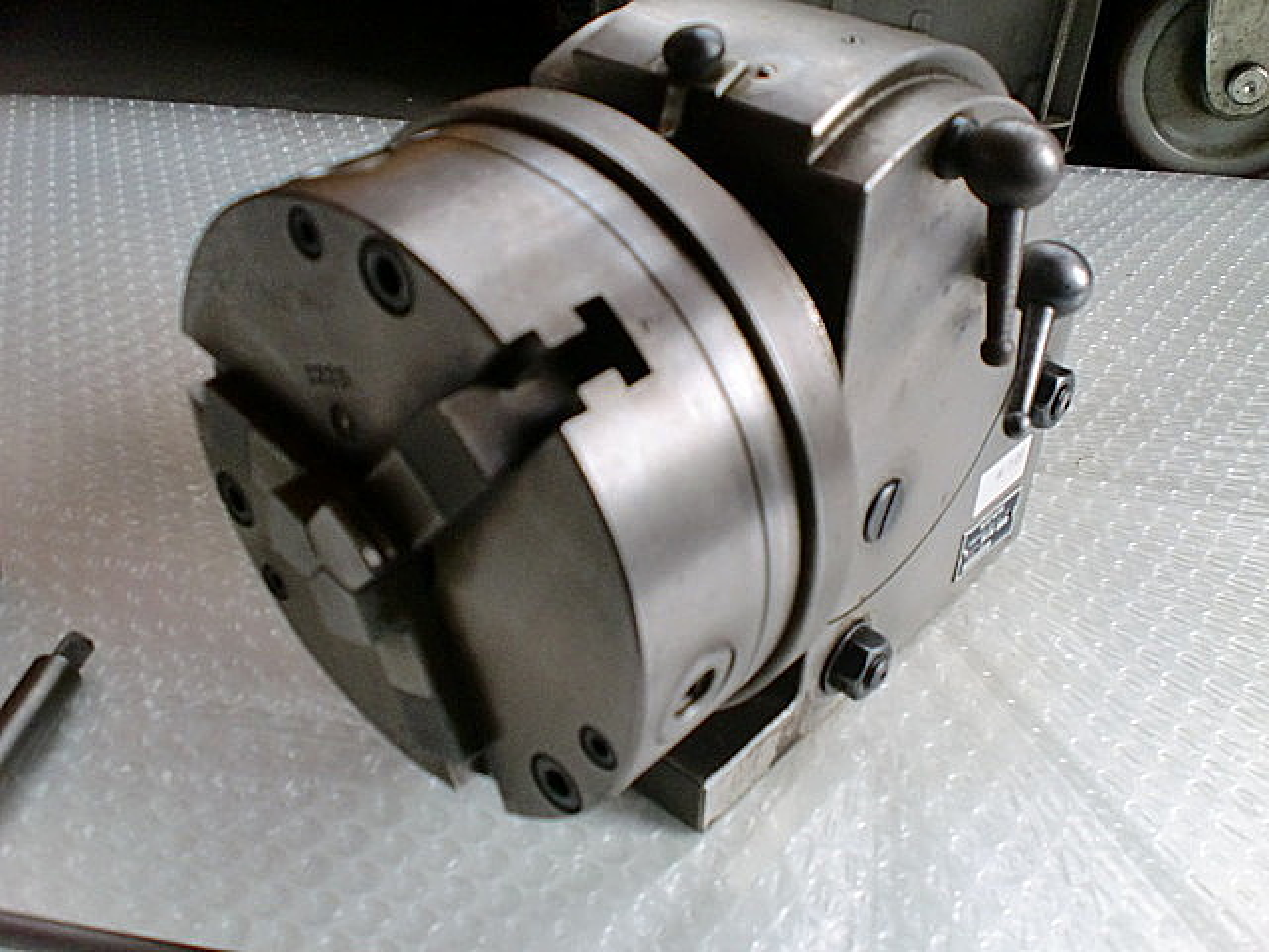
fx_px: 1283
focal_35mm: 35
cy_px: 476
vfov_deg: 40.7
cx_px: 634
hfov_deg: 52.6
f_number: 3.1
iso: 250
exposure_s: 1/60
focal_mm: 6.3
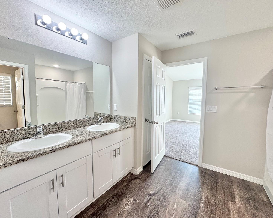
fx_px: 121
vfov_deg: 84.0
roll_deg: -0.5
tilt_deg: -4.8
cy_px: 108
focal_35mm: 15
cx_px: 139
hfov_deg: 96.8
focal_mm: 2.22
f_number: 2.2
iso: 125
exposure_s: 1/120
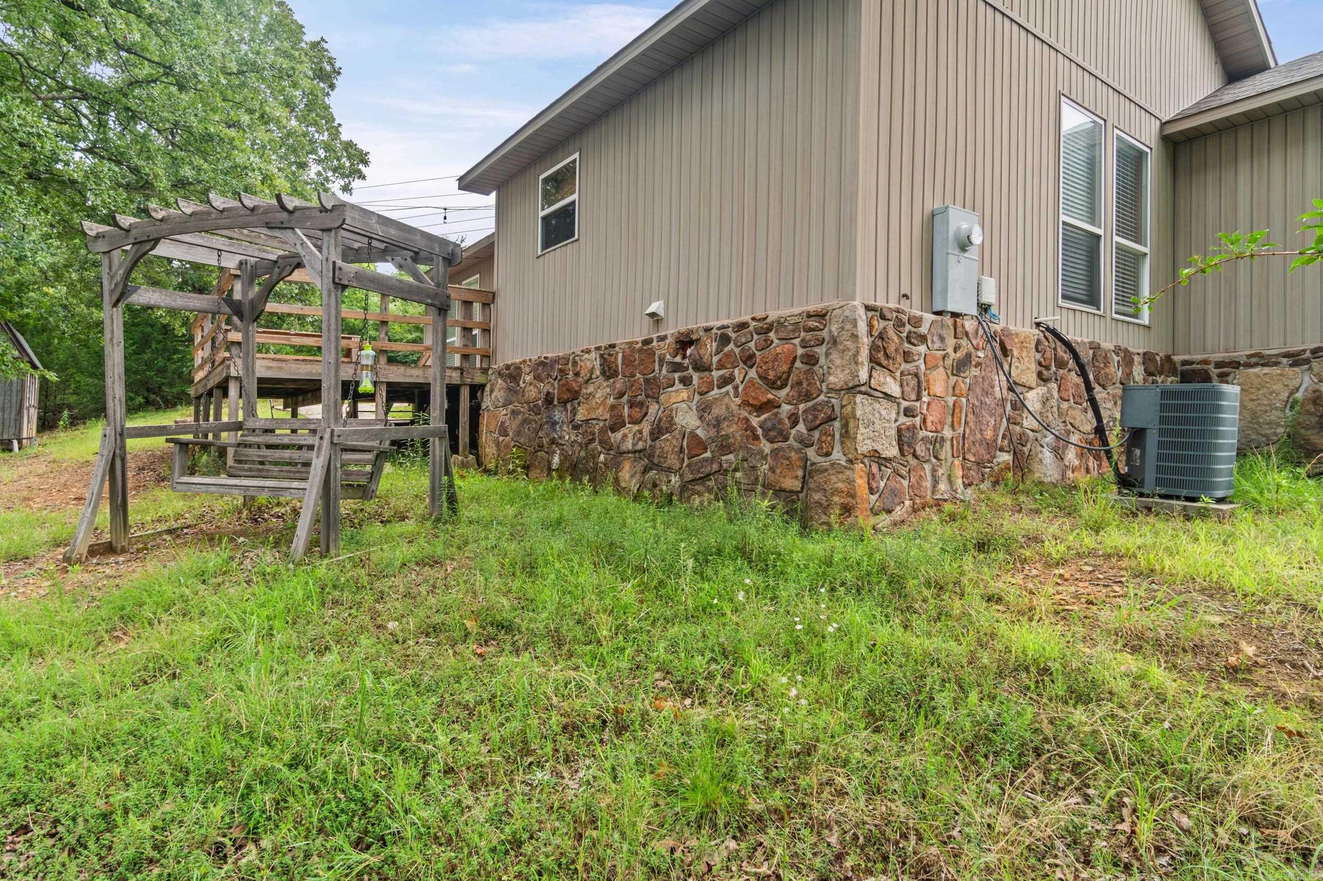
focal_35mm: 18
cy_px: 440
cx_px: 662
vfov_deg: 67.4
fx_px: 661
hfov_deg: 90.0
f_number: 9
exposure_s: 1/20
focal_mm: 12
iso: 250
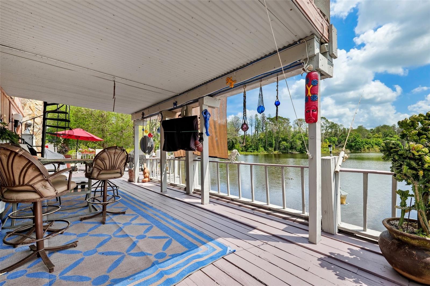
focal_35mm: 15
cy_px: 143
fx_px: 179
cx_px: 215
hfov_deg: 100.4
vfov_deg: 77.3
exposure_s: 1/400
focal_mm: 15
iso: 400
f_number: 8
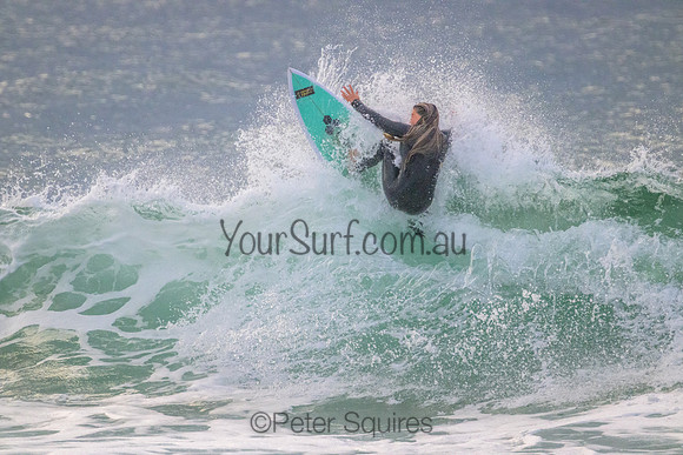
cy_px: 228
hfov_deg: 2.6
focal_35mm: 800
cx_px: 342
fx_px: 15181
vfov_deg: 1.7
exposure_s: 1/2000
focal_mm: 800
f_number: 11
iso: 5600
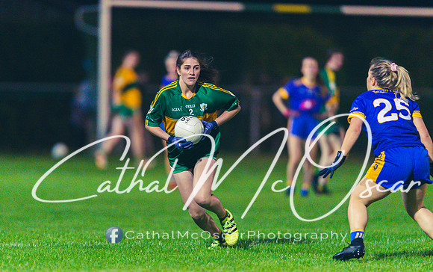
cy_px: 165
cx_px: 183
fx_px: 5611
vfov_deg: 2.8
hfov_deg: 4.4
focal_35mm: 475
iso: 5000
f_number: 2.8
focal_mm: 400
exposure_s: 1/500
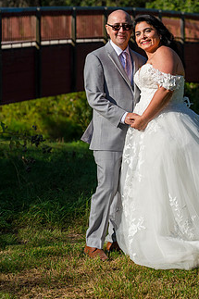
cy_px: 101
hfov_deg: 11.4
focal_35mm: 120
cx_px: 138
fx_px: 996
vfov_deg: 17.0
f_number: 4
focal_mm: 86
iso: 250
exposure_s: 1/2500
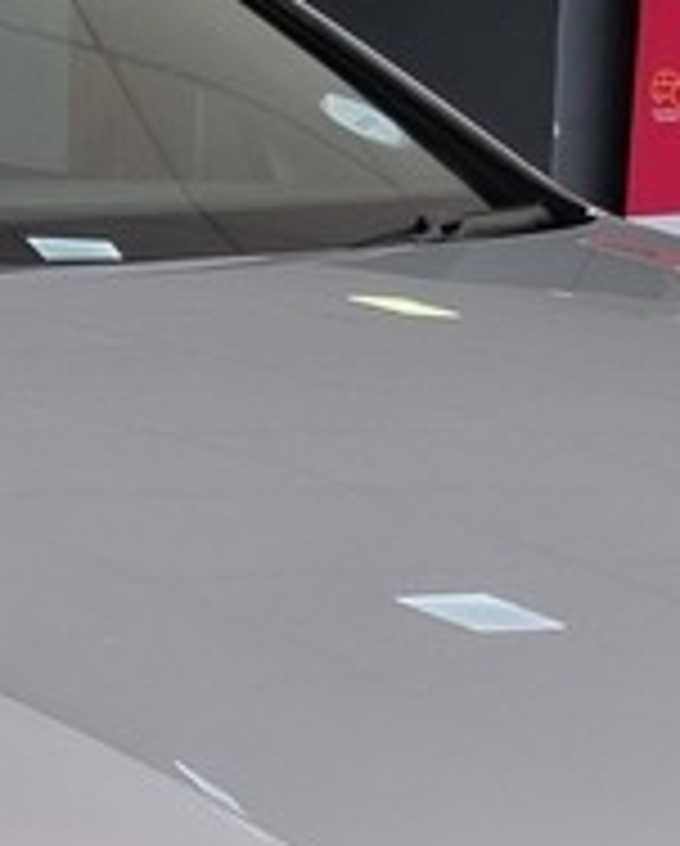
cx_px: -221
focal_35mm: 138
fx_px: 3463
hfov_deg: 10.9
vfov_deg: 13.8
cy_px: 828
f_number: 1.8
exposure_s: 1/150
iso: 50
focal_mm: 5.4
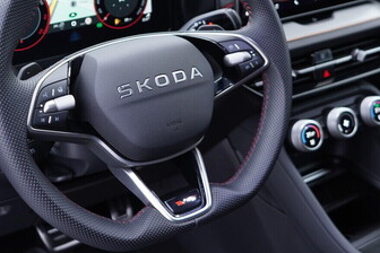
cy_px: 71
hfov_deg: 33.9
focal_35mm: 59
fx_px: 623
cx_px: 180
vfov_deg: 22.8
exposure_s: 1/40
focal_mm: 24
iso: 250
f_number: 2.8
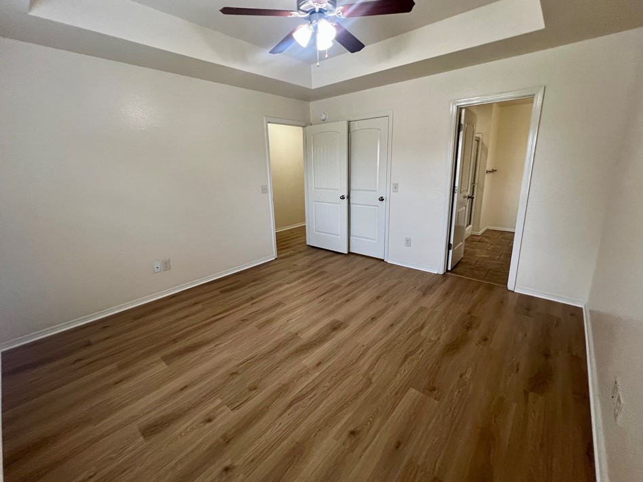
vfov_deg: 85.6
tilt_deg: -13.8
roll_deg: +1.3
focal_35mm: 14
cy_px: 230
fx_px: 260
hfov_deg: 102.1
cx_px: 320
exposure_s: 1/60
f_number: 1.8
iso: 125
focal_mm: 1.57
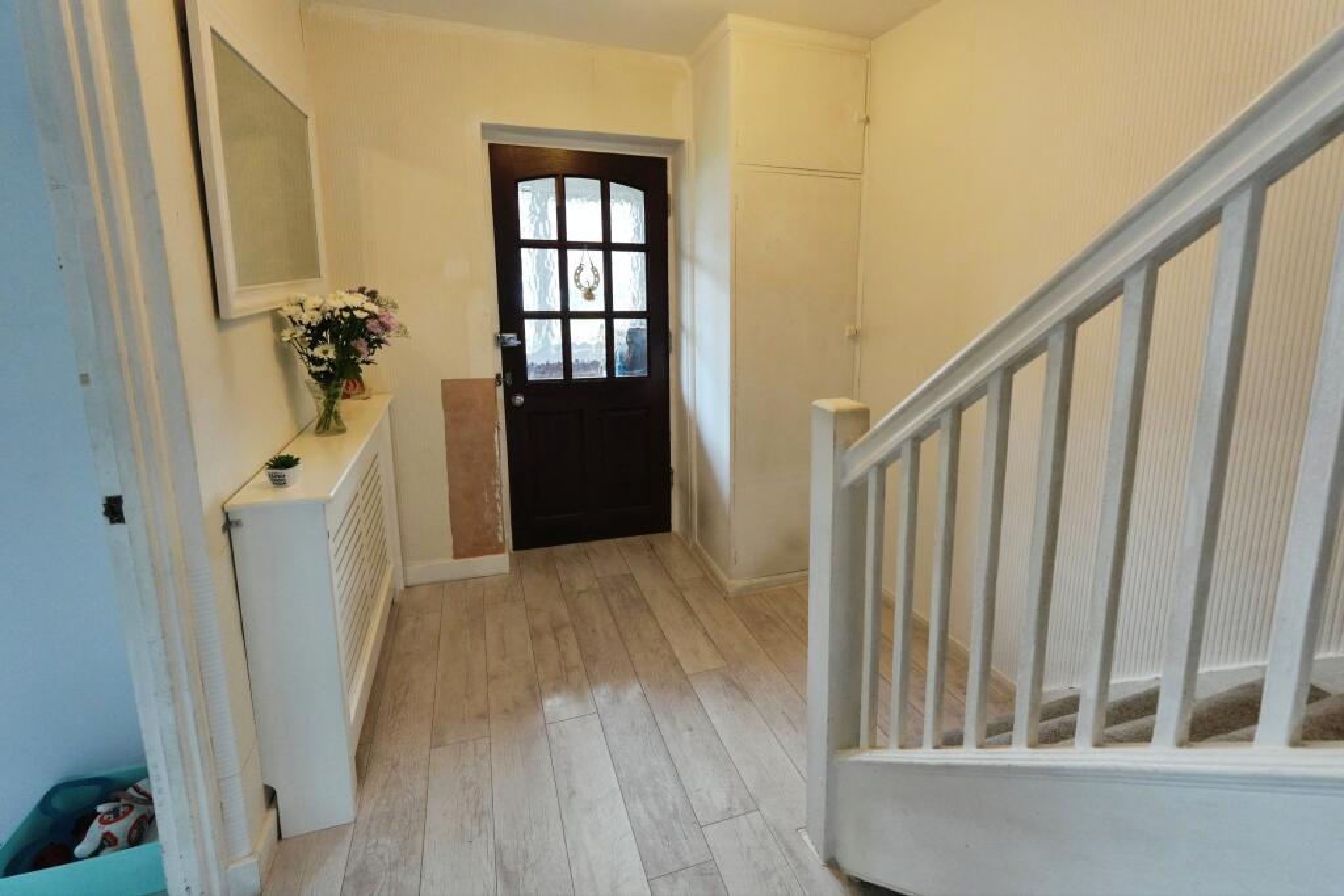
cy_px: 448
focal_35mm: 15
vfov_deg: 77.3
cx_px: 672
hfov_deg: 100.4
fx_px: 560
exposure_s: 1/160
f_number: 4
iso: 800
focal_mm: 10
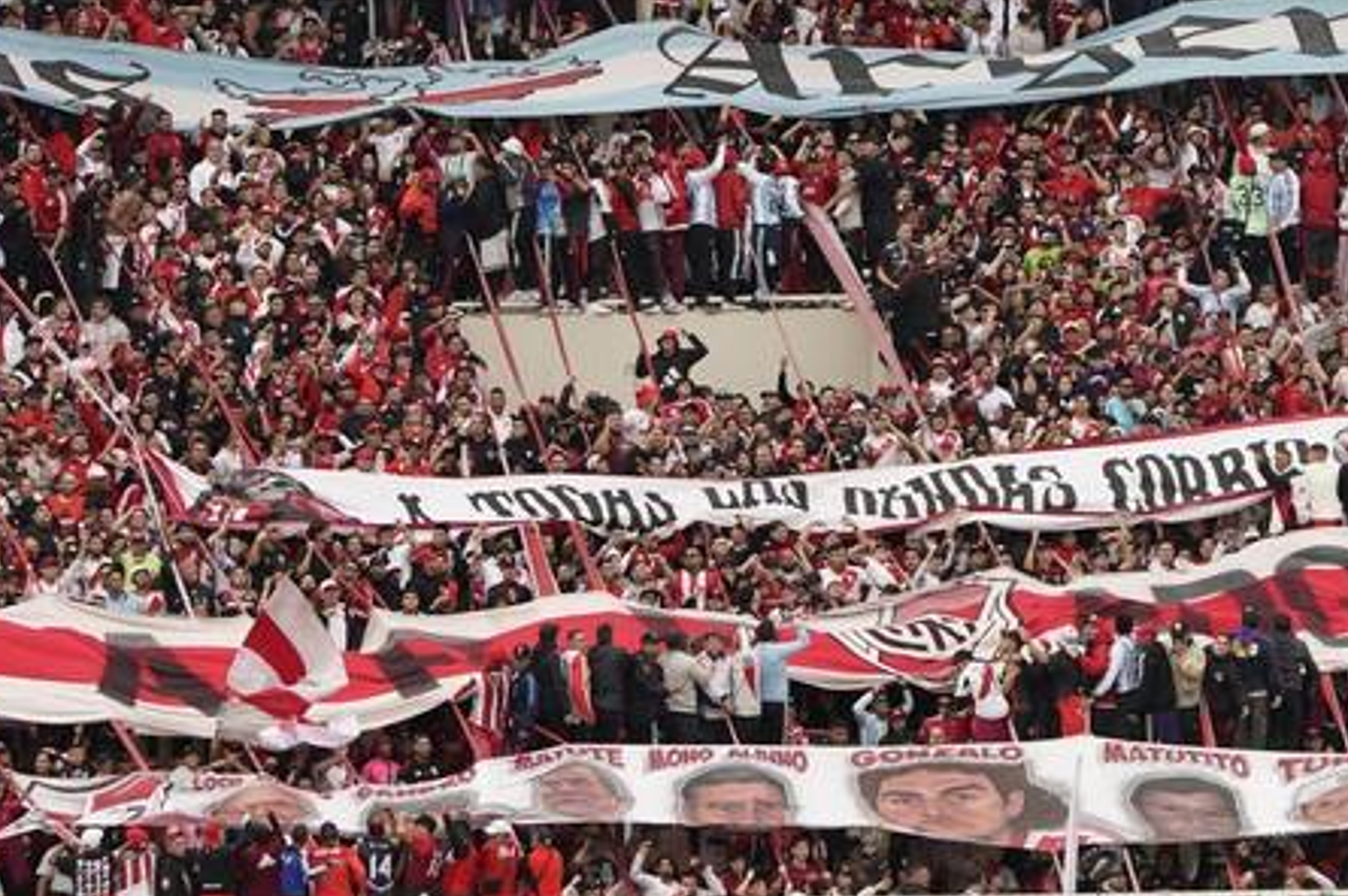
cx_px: 709
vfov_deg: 3.3
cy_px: 472
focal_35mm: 413
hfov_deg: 5.0
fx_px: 15453
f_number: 6.3
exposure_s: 1/2000
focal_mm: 255
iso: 1600
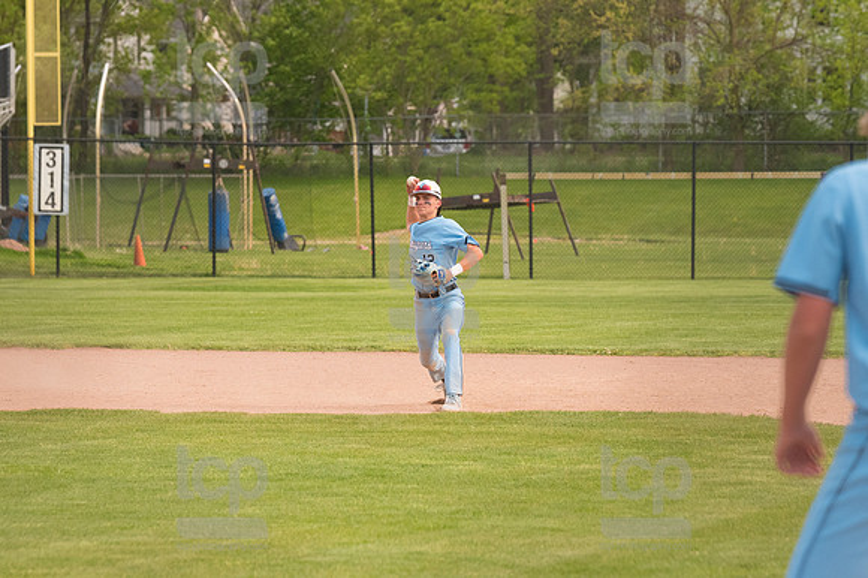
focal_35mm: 270
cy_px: 289
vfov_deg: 5.1
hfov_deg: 7.6
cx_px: 434
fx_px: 6506
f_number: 5.6
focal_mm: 180
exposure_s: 1/2000
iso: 1000
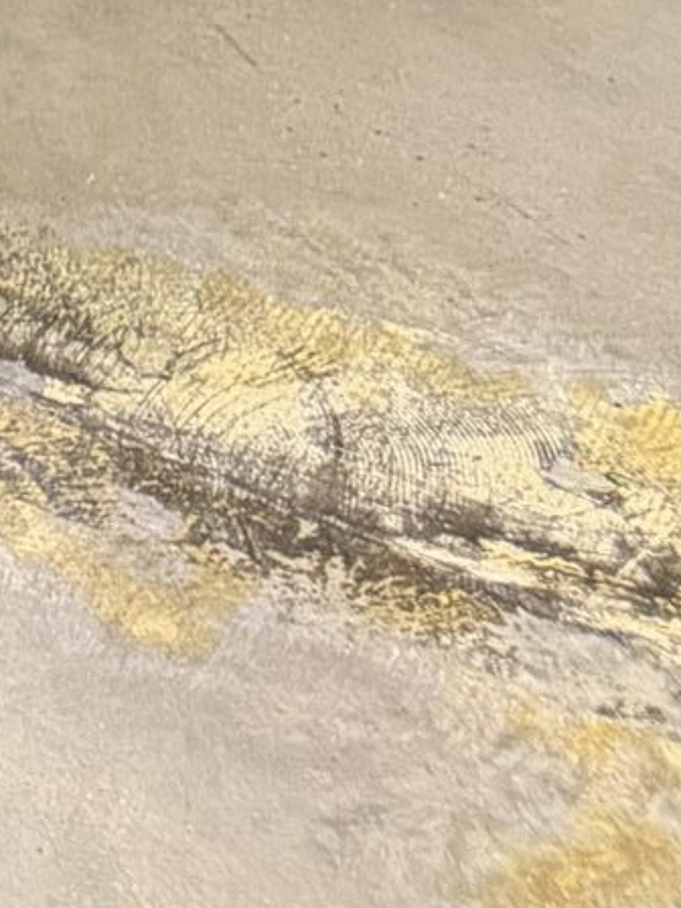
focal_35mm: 137
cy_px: -1565
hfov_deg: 9.3
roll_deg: -4.3
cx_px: -1131
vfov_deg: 11.0
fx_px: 3594
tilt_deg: -4.1
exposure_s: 1/60
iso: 640
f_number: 1.78
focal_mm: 6.76
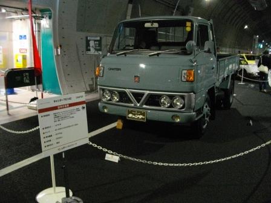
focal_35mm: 32
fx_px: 251
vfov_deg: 44.2
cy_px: 102
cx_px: 136
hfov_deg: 56.8
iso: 800
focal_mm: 5.7
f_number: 2.9
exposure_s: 1/15
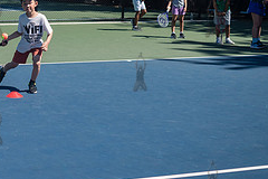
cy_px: 17
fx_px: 655
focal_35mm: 88
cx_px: -4
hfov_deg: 22.2
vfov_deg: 15.4
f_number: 4
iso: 200
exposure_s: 1/2000
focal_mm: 35
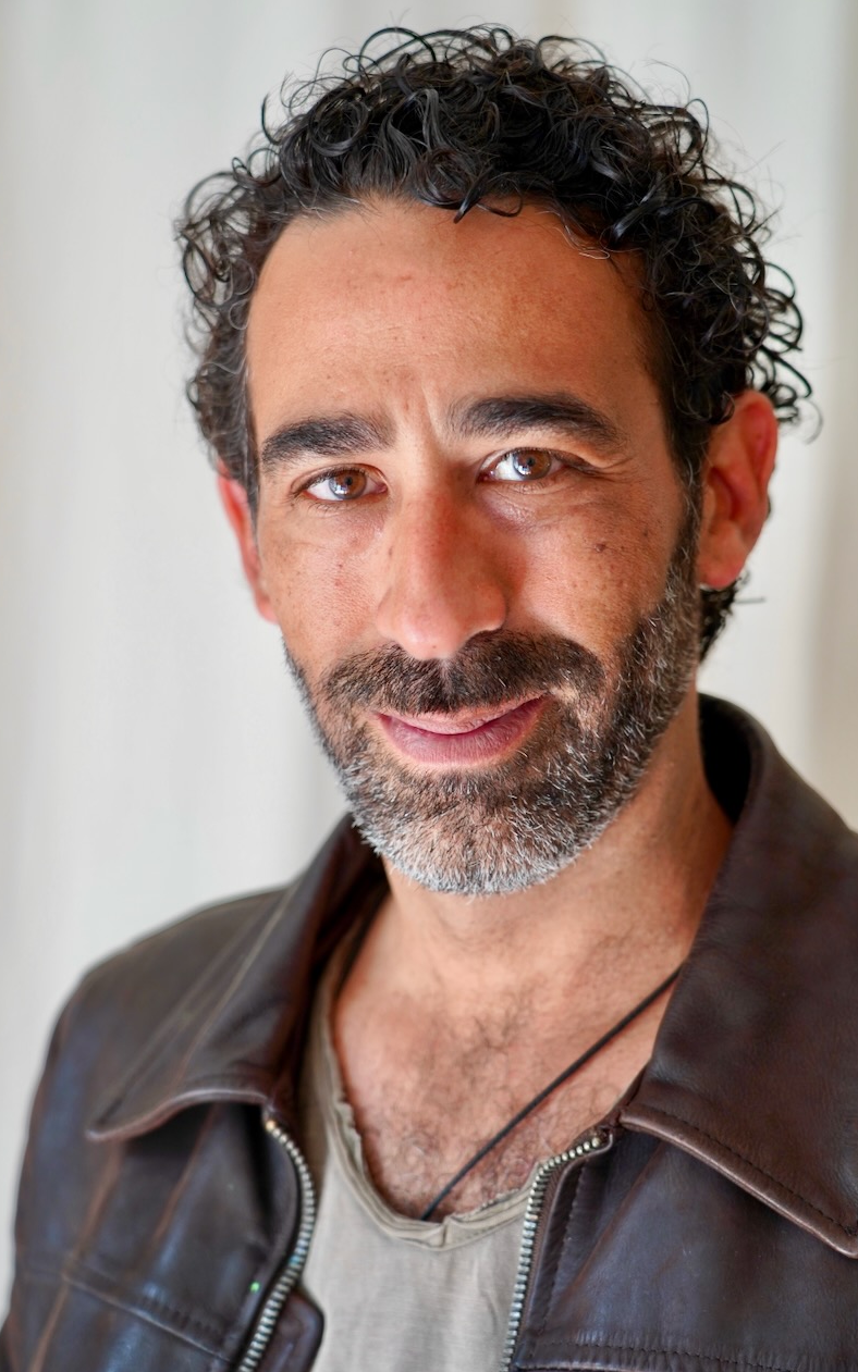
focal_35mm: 59
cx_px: 451
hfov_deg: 22.0
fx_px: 2208
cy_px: 694
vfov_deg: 34.5
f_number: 4
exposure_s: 1/160
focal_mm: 57
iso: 640
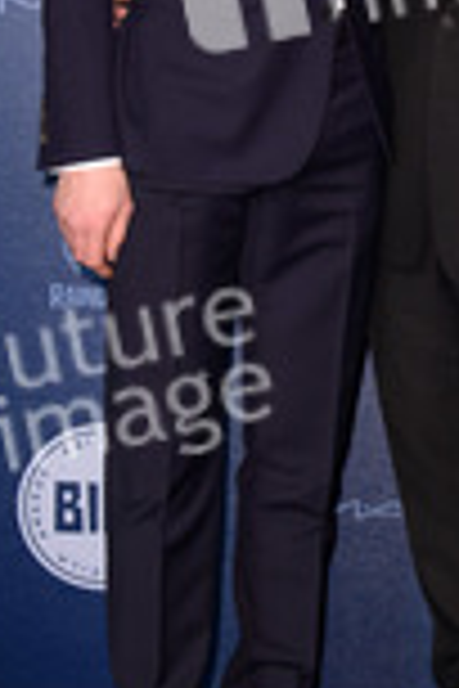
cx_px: 533
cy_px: 171
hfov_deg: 10.3
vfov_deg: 15.6
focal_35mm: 131
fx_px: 2505
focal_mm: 50
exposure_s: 1/250
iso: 800
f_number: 5.6
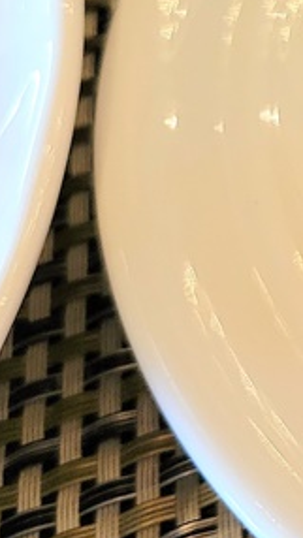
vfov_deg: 20.9
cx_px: 883
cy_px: 8
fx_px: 1413
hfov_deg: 9.7
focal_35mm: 99
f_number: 1.8
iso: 320
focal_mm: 5.4
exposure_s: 1/100
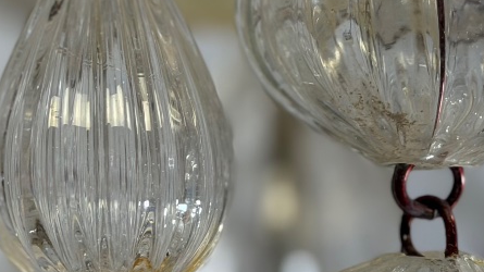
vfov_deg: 8.5
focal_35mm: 141
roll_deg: -0.8
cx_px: 65
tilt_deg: +7.4
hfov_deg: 15.1
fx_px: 1809
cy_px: -53
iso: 64
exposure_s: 1/50
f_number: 1.78
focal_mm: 6.76
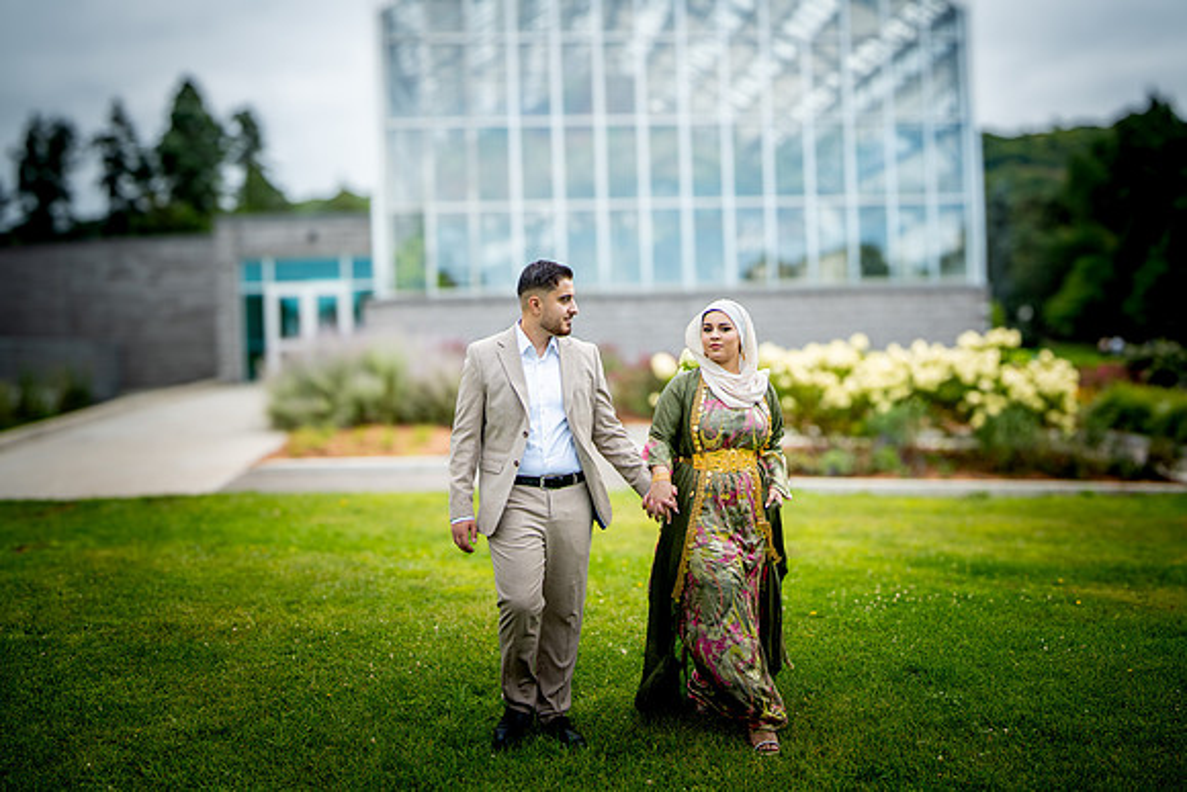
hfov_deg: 54.4
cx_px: 594
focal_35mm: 35
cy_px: 396
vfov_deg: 37.9
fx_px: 1154
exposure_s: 1/8000
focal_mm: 35
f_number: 1.3
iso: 200
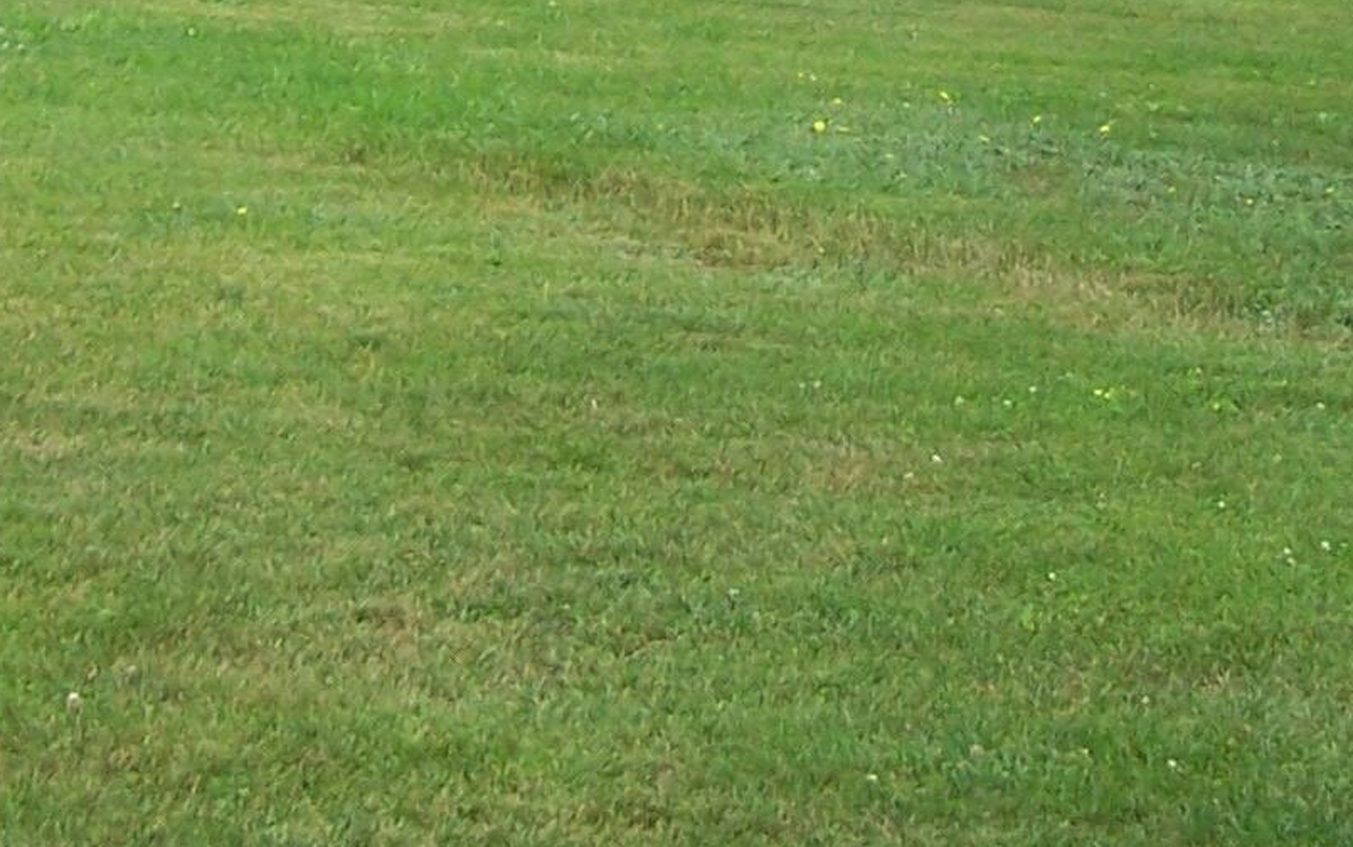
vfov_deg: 9.6
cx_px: 799
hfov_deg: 16.2
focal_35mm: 129
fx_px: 4758
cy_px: -727
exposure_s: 1/500
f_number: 2.8
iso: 80
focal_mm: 6.3
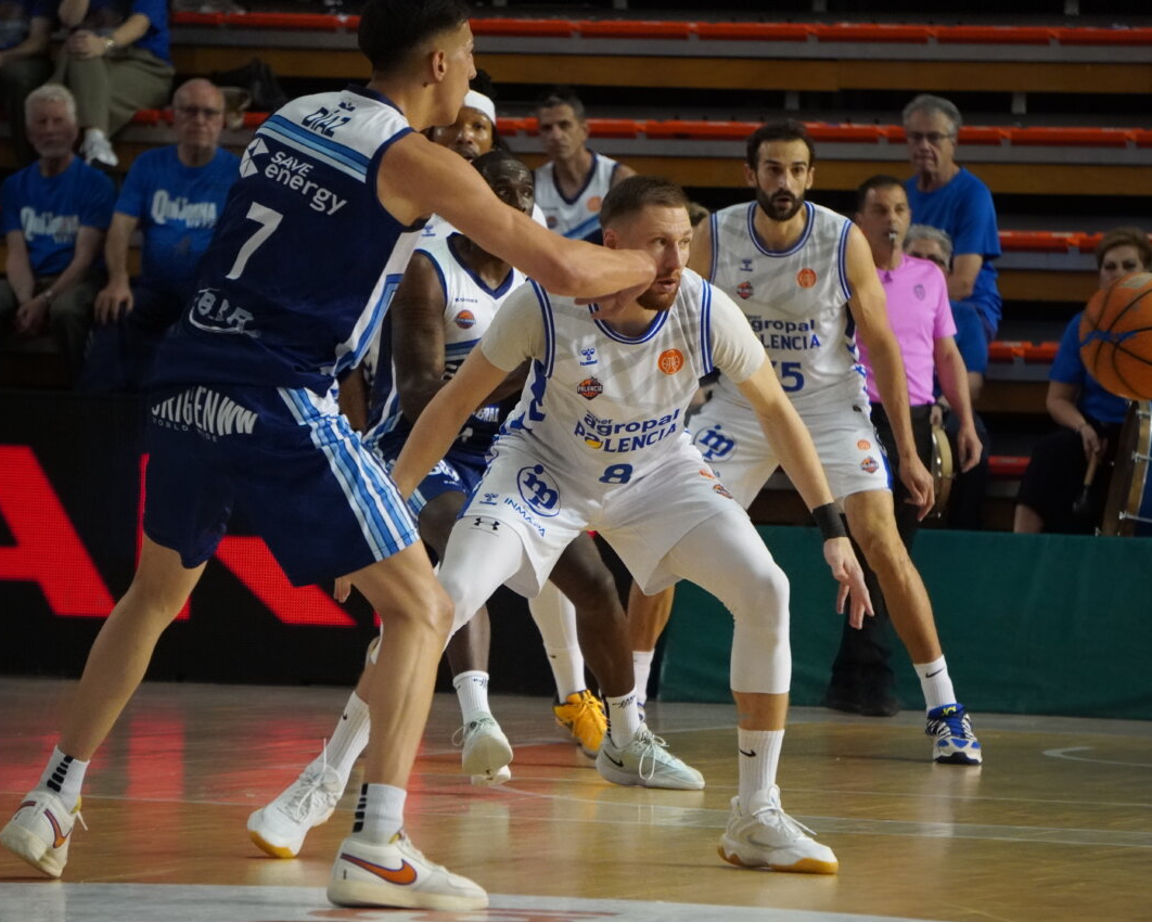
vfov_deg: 5.1
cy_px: 462
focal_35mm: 302
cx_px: 594
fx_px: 10299
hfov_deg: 6.4
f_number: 6.3
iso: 6400
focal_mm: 178
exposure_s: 1/1000
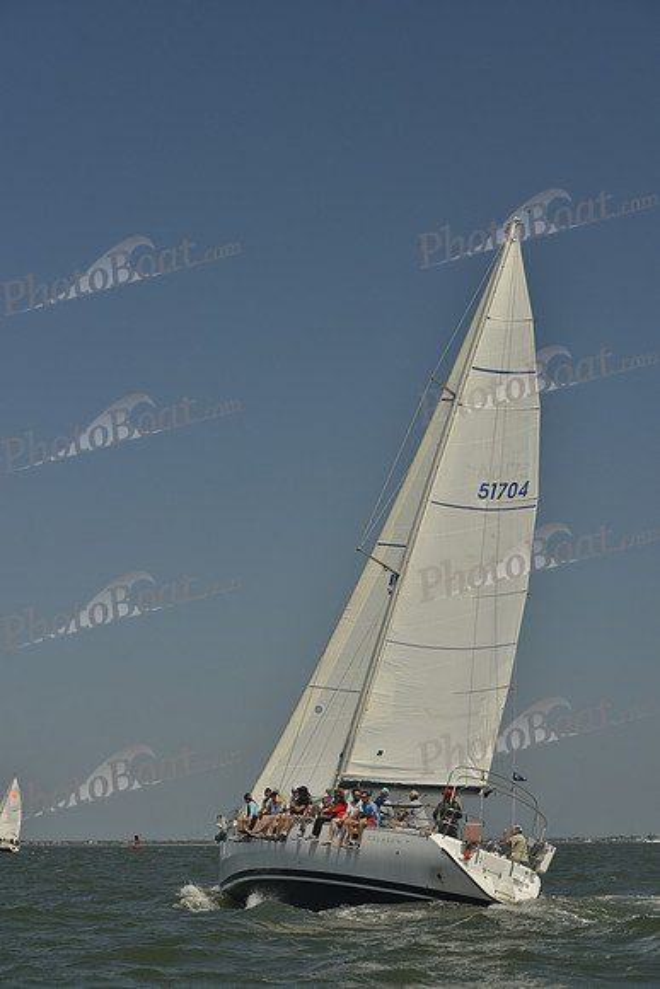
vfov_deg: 28.8
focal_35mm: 70
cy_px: 494
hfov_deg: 19.5
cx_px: 330
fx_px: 1924
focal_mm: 70
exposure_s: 1/1000
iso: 280
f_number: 10
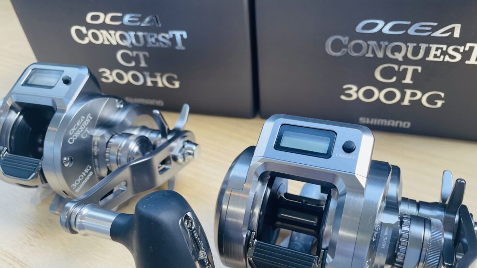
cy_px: 166
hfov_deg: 66.1
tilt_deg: -43.4
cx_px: 238
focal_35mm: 29
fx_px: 367
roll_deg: +4.9
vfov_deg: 40.0
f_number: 1.6
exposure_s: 1/121
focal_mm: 4.2
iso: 40
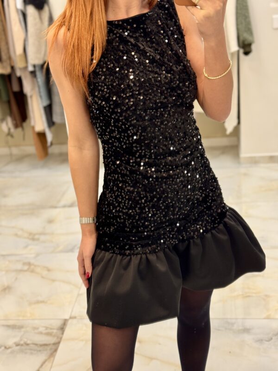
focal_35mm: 48
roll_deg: +6.9
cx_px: 139
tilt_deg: -23.9
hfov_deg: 30.3
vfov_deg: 39.7
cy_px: 186
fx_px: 514
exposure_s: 1/50
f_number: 1.78
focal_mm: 6.76
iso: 64
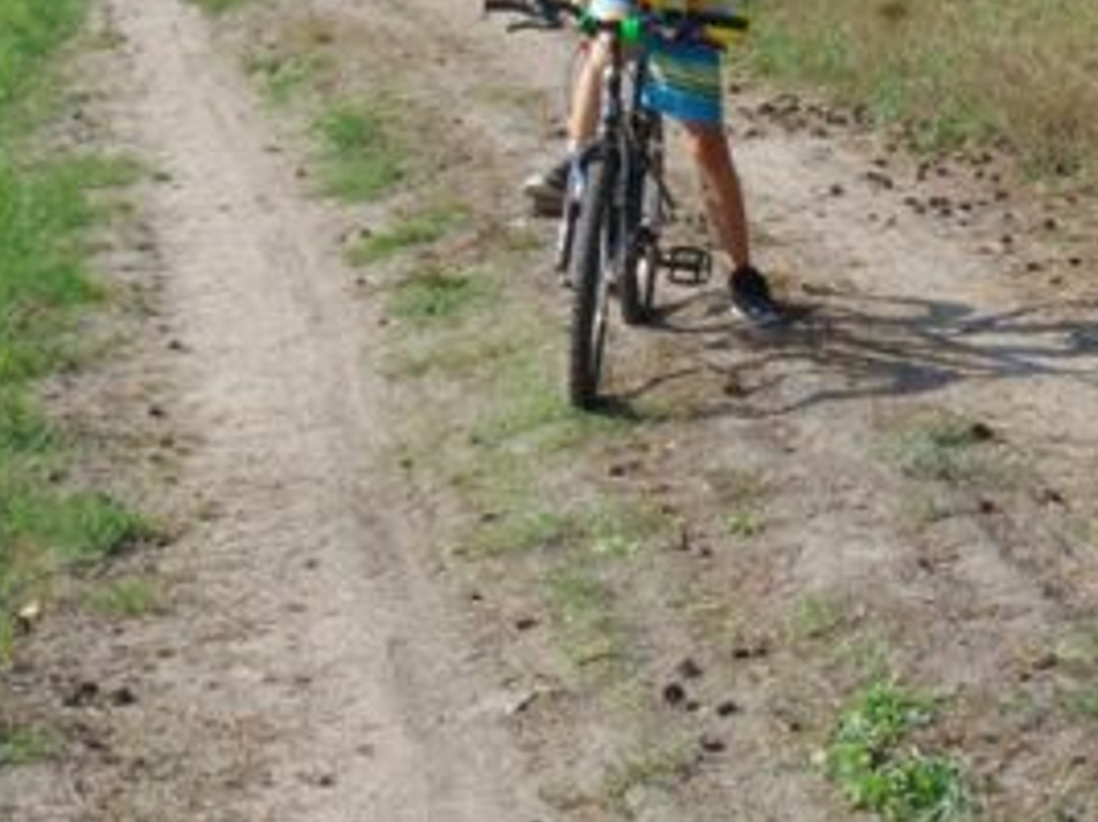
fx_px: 3805
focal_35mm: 120
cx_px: 605
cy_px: -78
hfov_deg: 16.4
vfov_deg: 12.1
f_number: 3.5
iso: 80
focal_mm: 9
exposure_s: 1/640
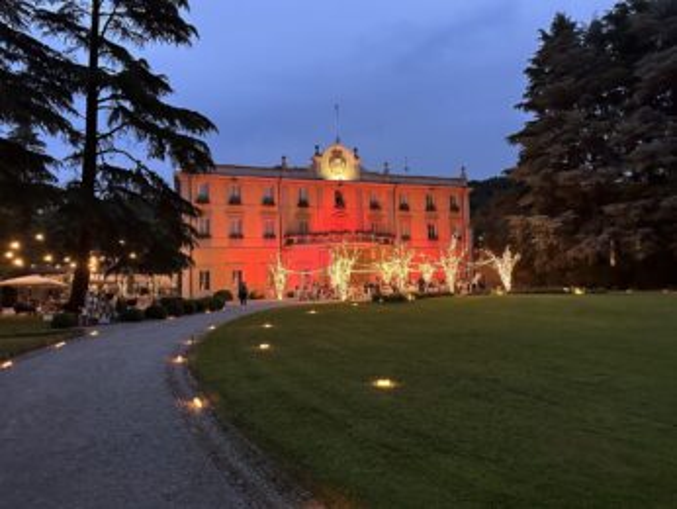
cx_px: 338
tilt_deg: +5.0
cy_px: 254
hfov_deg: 71.6
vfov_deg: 56.9
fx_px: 470
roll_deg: +1.7
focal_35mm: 24
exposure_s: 1/33
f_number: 1.78
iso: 1000
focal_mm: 6.86
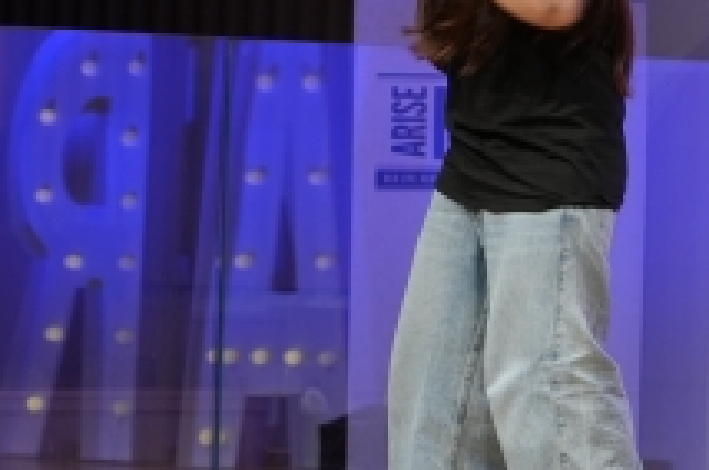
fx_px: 6627
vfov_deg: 4.1
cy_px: 76
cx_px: 1378
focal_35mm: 337
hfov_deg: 6.0
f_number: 4
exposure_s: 1/60
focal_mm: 60
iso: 320
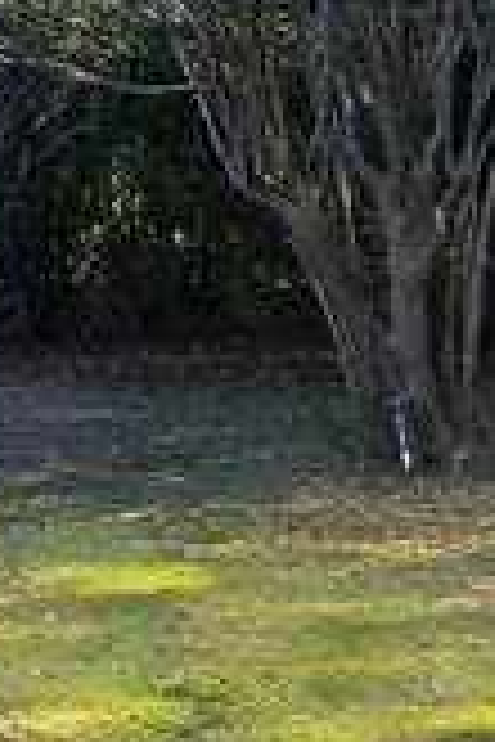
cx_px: -716
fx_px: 1732
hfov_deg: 12.5
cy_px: -47
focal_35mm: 84
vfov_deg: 22.9
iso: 50
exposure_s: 1/500
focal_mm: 2.2
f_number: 2.2
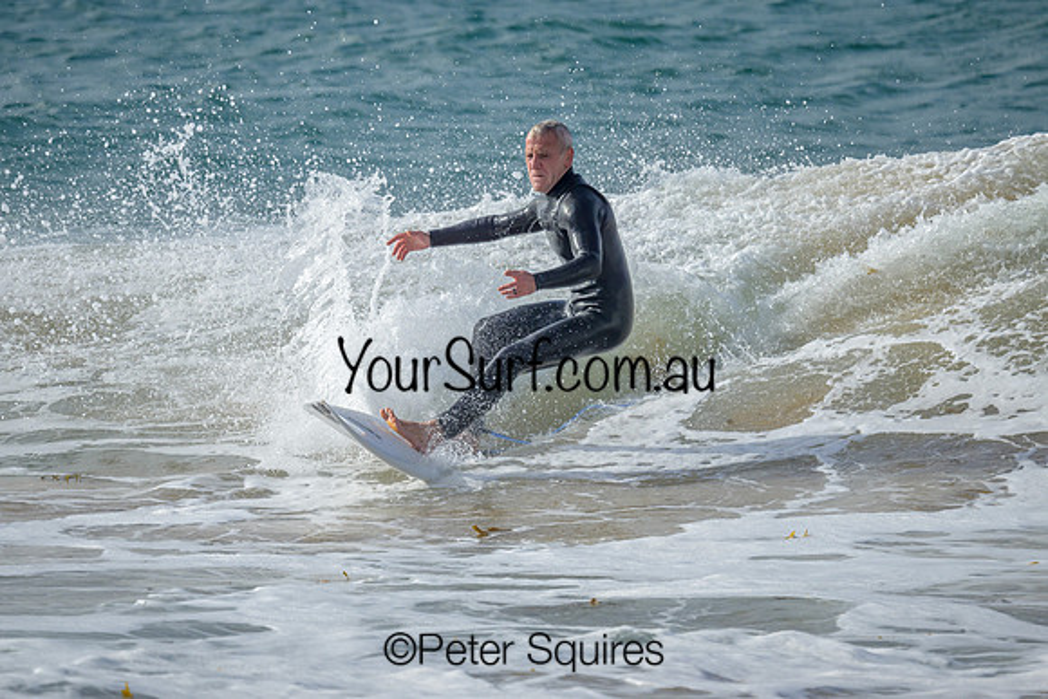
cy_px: 259
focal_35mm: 1100
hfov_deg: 1.9
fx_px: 32024
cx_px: 494
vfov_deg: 1.3
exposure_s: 1/2000
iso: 250
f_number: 6.3
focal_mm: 800
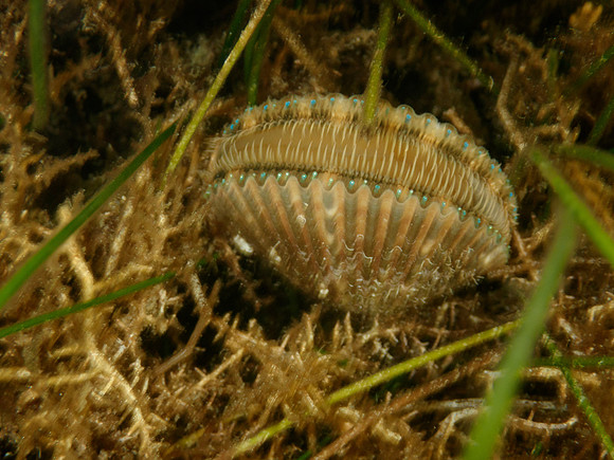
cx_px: 307
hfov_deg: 27.4
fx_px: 1259
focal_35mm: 71
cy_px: 230
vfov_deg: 20.7
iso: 200
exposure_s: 1/60
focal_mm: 12.73
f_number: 3.9
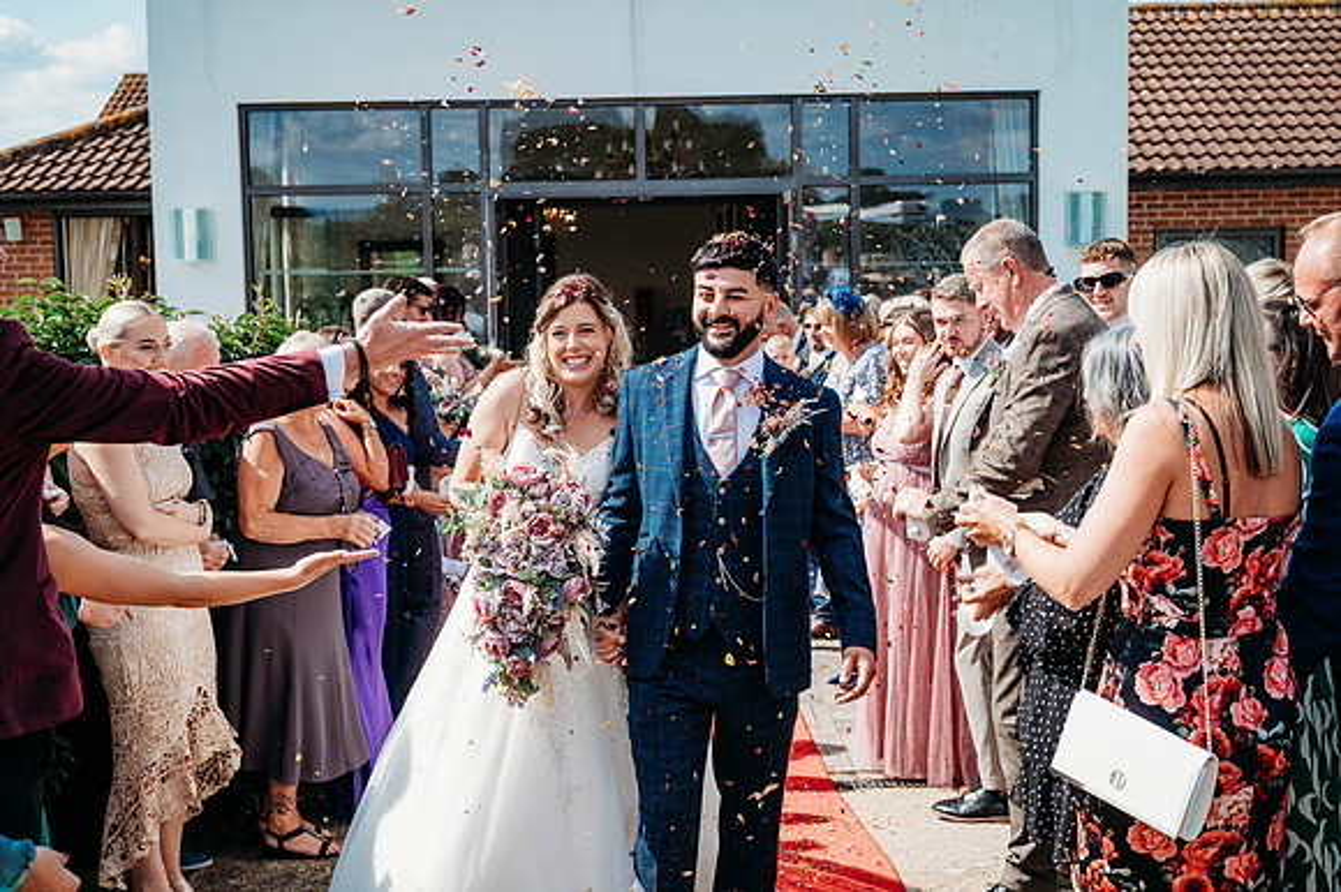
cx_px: 670
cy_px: 446
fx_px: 1750
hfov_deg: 41.9
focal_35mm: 47
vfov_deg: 28.6
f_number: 5
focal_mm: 47
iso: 280
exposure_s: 1/800
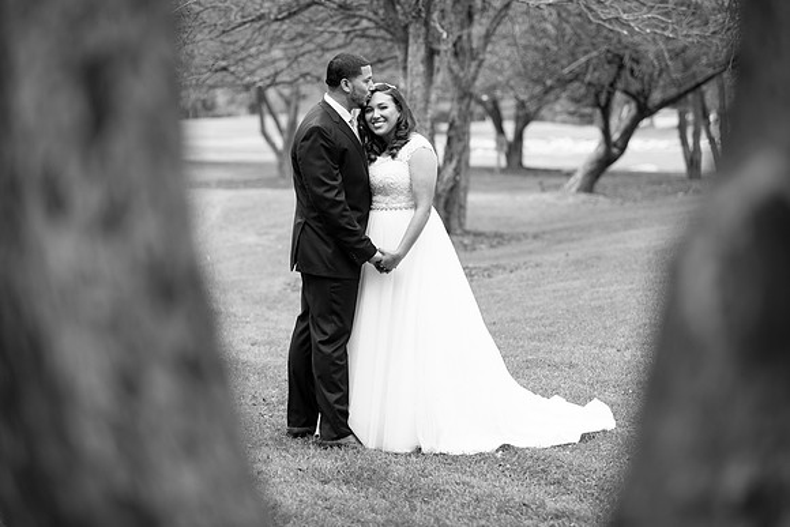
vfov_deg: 16.1
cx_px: 395
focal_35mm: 85
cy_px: 264
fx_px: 1866
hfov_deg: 23.9
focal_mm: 85
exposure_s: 1/400
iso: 125
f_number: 2.2
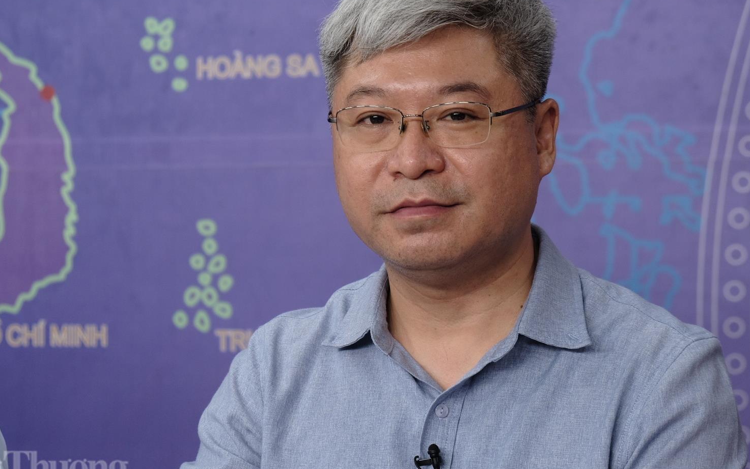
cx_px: 338
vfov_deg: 12.8
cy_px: 222
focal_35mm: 102
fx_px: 2085
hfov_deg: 20.4
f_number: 4
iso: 800
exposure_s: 1/125
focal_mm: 55
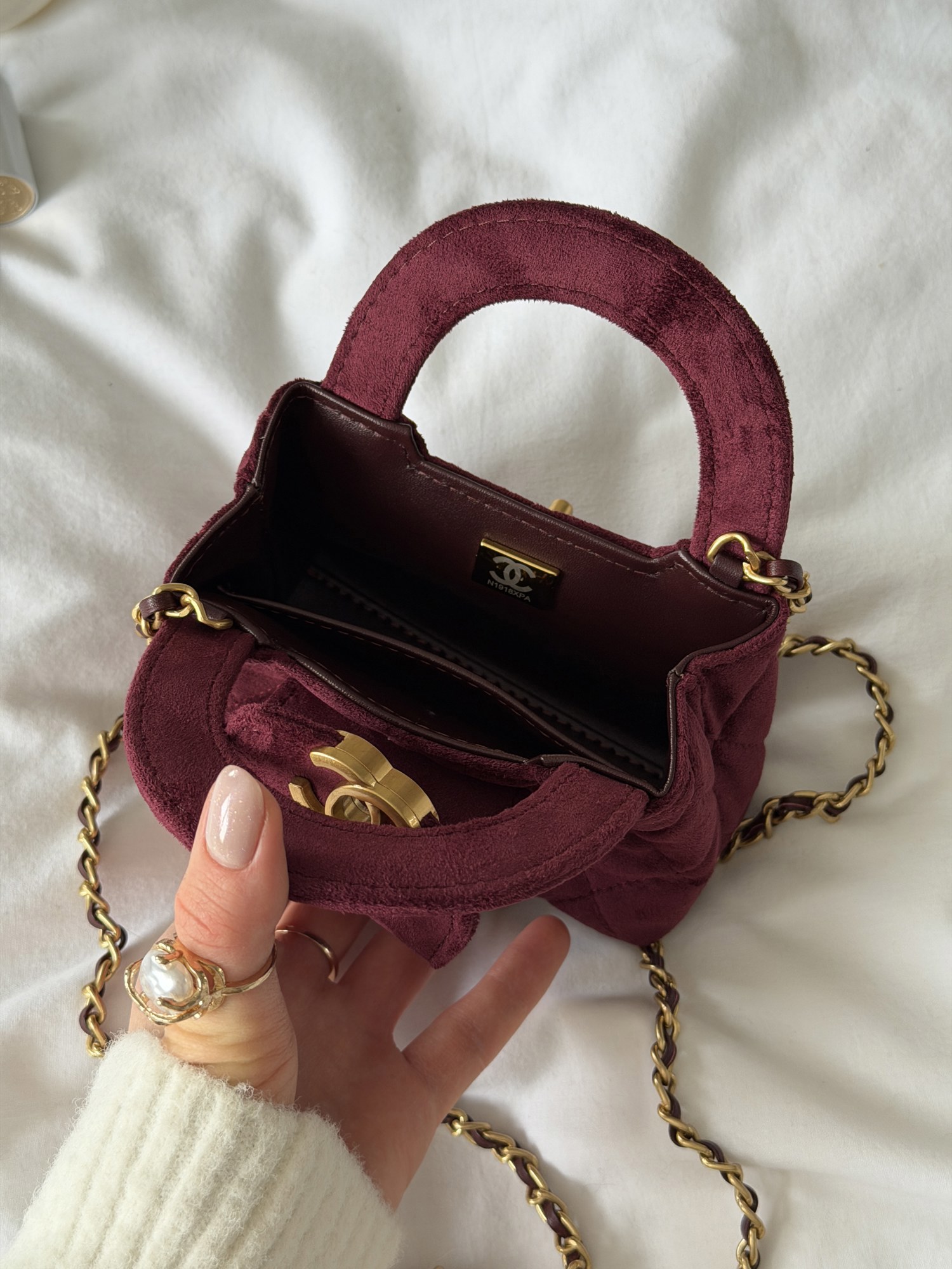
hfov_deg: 30.3
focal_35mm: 48
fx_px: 1760
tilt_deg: -73.0
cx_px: 476
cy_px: 634
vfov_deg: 39.7
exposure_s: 1/79
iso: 100
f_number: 1.78
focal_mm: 6.76
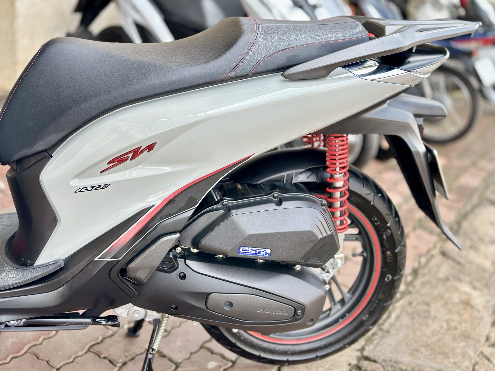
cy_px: 186
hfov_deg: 39.7
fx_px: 686
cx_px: 248
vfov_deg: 30.3
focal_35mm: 48
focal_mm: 6.86
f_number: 1.78
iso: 80
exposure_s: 1/350
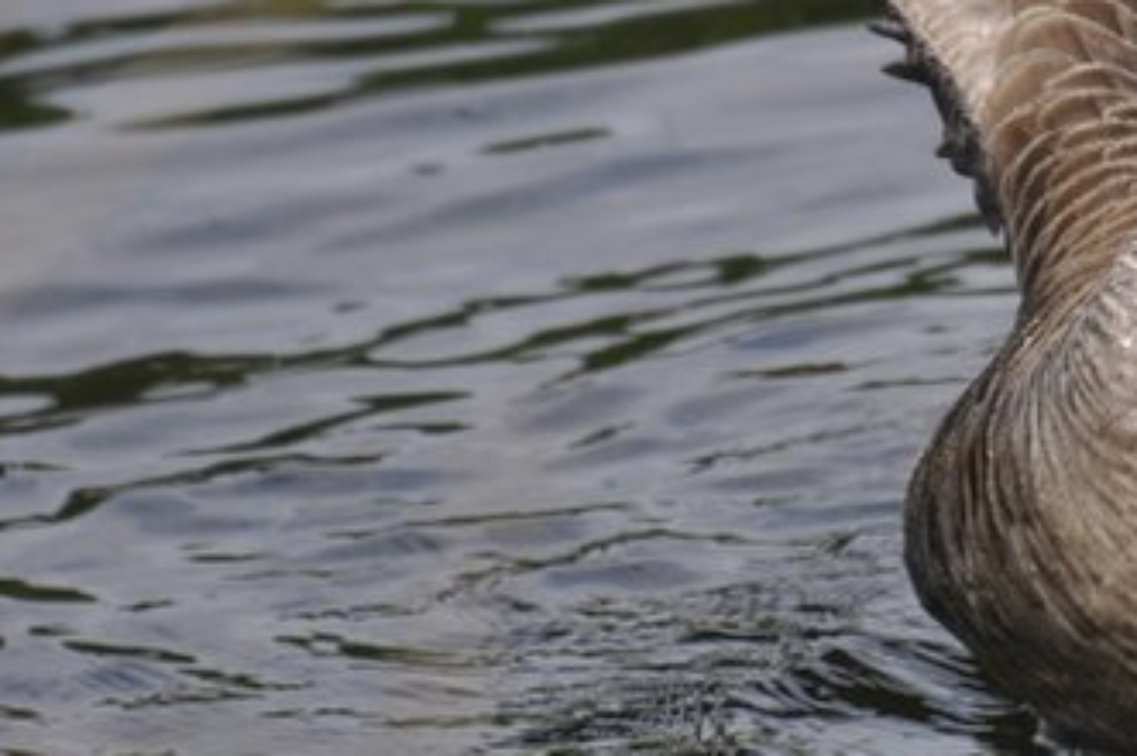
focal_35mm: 1089
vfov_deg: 1.3
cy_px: 244
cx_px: 1288
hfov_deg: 1.9
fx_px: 34360
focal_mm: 300
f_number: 5.6
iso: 400
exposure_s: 1/1250
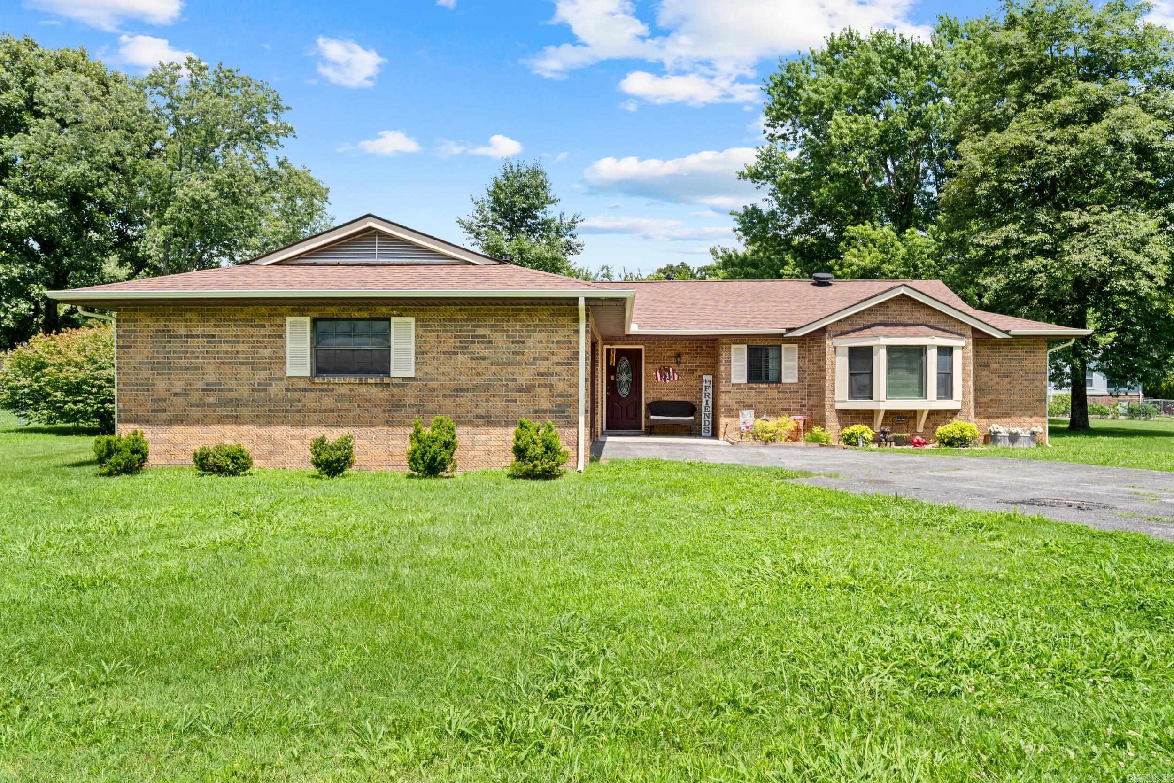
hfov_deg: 67.4
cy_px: 392
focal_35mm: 27
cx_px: 587
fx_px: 880
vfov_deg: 47.9
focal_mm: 18
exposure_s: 1/320
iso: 400
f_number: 7.1
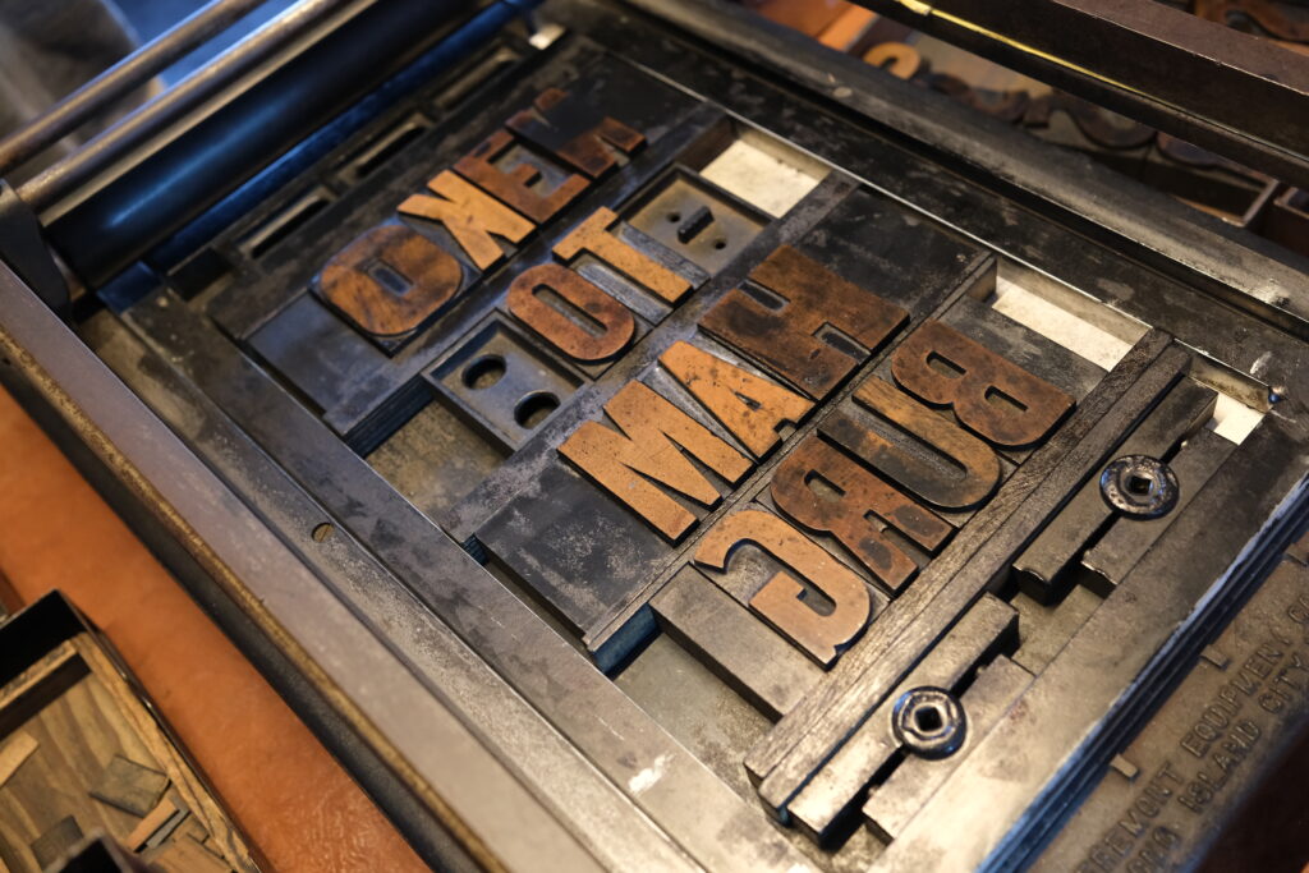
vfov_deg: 37.9
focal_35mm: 35
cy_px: 436
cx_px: 654
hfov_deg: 54.4
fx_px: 1273
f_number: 2.8
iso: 2000
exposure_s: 1/34
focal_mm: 23
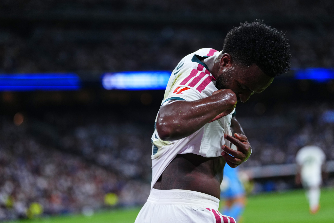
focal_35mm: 125
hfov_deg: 16.4
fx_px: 1160
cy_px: 112
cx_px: 167
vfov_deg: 11.0
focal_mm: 125
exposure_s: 1/2000
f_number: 2.8
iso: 2000
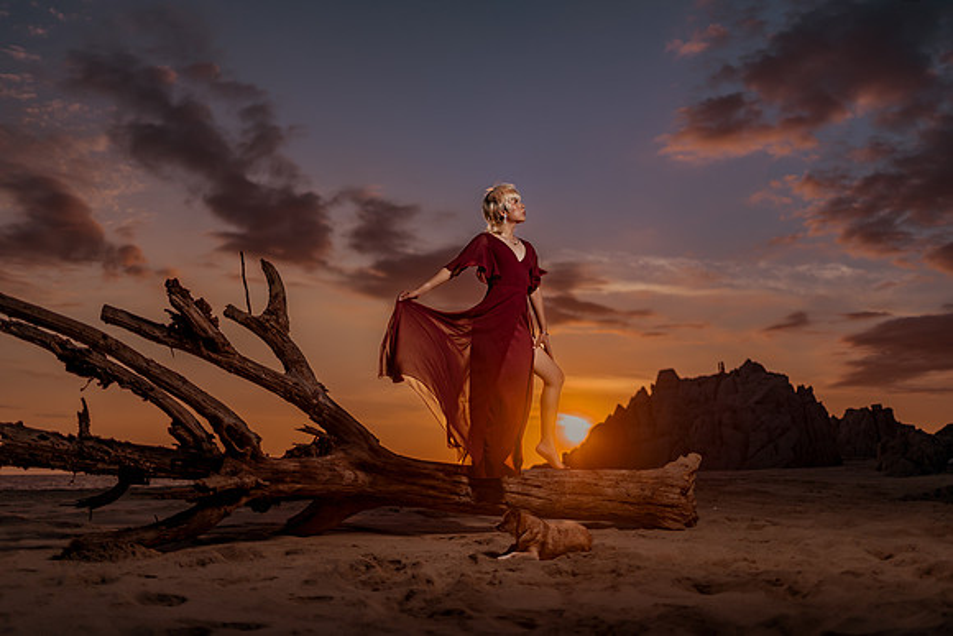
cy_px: 318
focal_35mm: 35
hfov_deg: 54.4
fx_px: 927
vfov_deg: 37.9
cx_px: 476
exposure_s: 1/6400
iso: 50
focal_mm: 35
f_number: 1.4
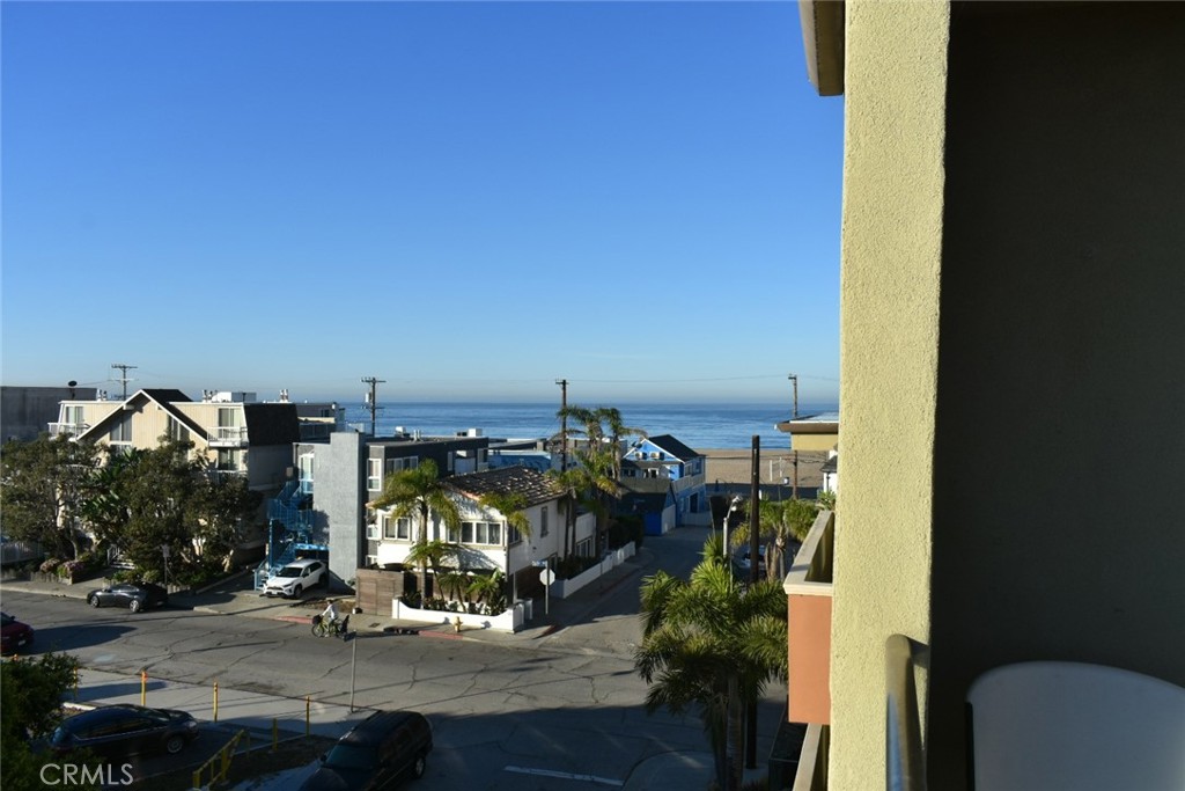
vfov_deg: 47.9
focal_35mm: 27
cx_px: 592
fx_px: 889
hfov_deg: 67.4
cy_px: 396
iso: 180
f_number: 8
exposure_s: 1/500
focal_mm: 18
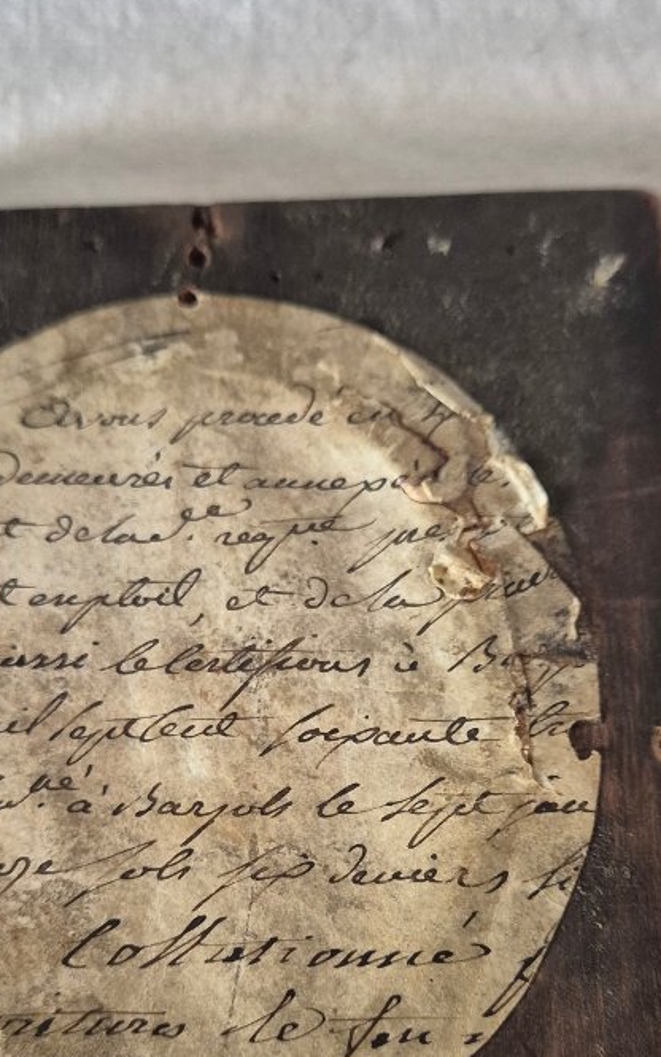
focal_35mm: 44
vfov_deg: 44.1
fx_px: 1267
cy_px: 765
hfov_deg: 29.2
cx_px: 284
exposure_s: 1/100
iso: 800
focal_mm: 5.4
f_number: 1.8
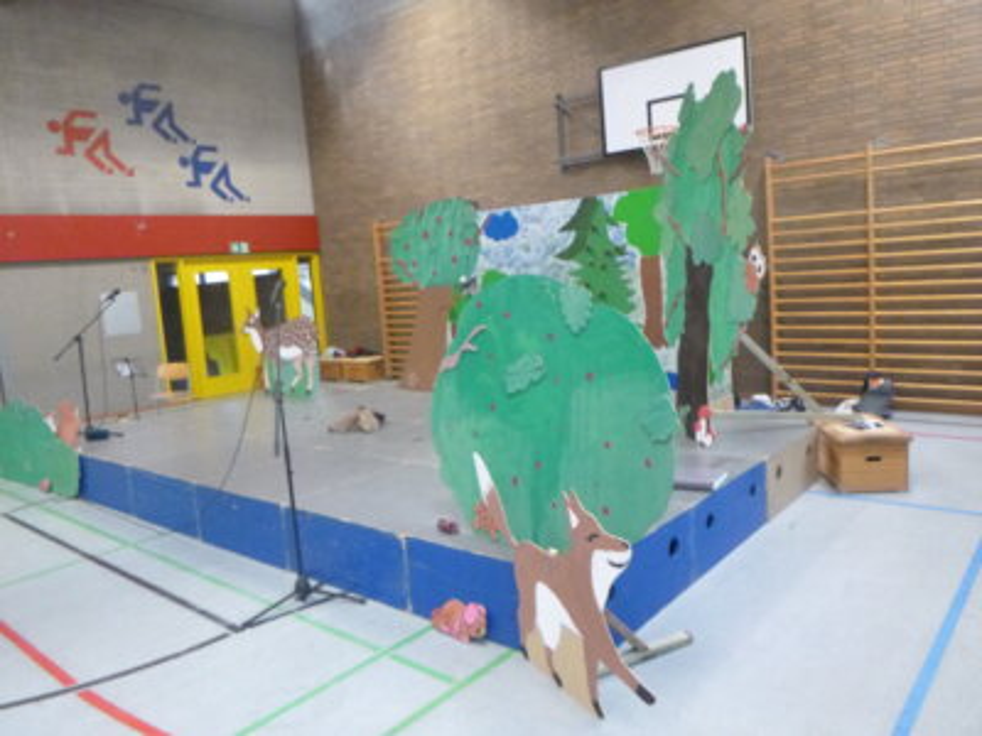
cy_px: 368
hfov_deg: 69.4
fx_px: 709
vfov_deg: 54.9
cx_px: 491
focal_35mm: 25
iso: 800
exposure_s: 1/50
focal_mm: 4.5
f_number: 3.9
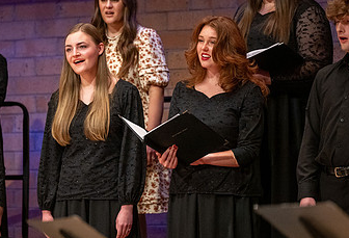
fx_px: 3426
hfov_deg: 5.8
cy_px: 122
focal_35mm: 351
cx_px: 156
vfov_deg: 4.0
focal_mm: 200
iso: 3200
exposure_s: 1/500
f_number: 2.8
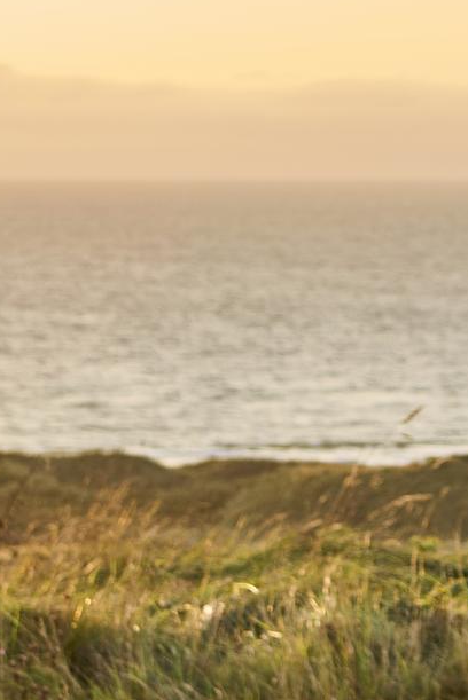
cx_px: 950
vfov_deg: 9.0
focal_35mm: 229
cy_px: 79
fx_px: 4460
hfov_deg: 5.9
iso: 100
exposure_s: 1/80
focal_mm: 35
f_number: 4
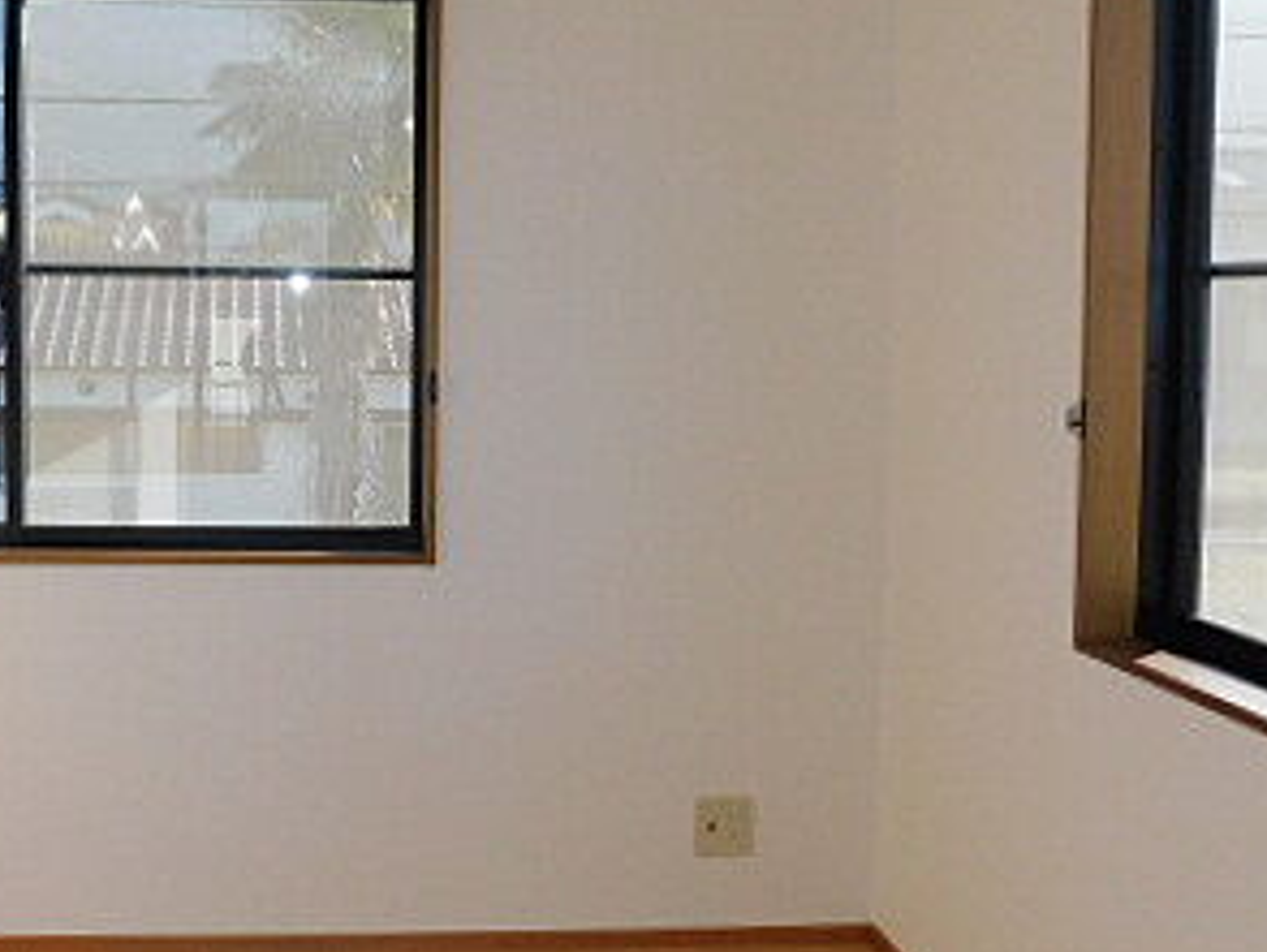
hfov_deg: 37.7
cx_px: 418
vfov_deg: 29.1
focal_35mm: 50
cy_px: 426
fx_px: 1832
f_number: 3
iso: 125
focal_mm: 4
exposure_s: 1/640
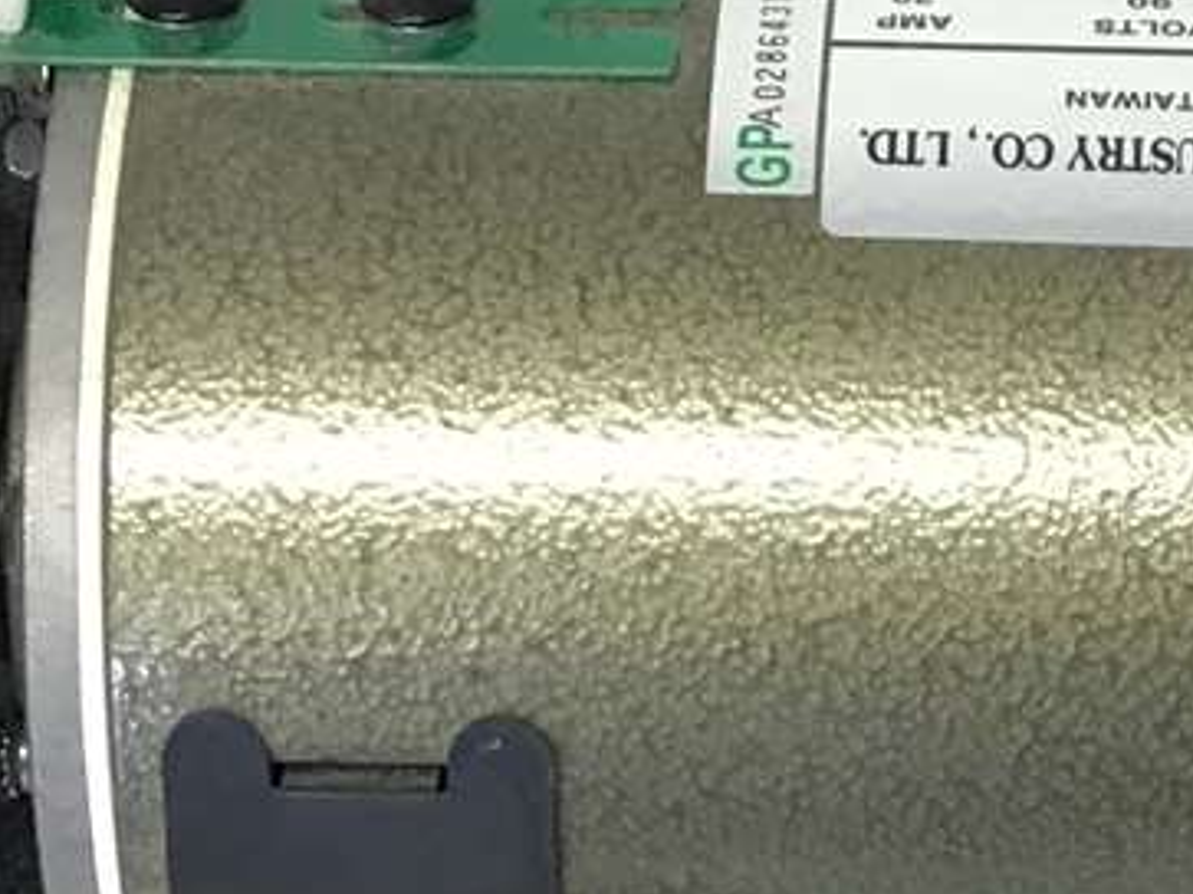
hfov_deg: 13.8
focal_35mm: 142
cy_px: 723
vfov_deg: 10.4
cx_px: 917
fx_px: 4892
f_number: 2.4
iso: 40
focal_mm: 3.3
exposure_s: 1/30
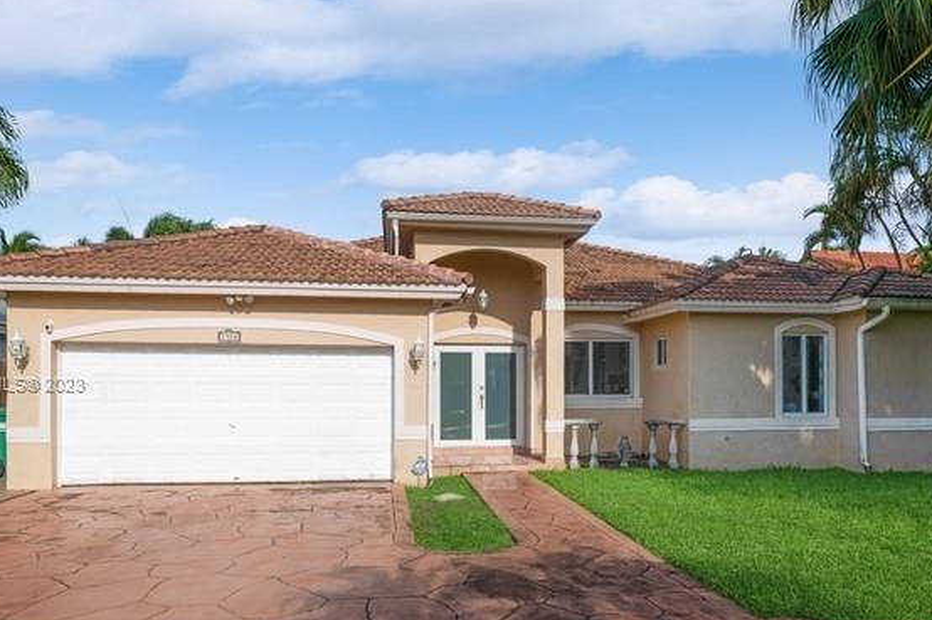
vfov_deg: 49.1
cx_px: 485
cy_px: 386
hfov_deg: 69.4
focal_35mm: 26
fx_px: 673
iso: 200
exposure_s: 1/500
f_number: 10
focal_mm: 18
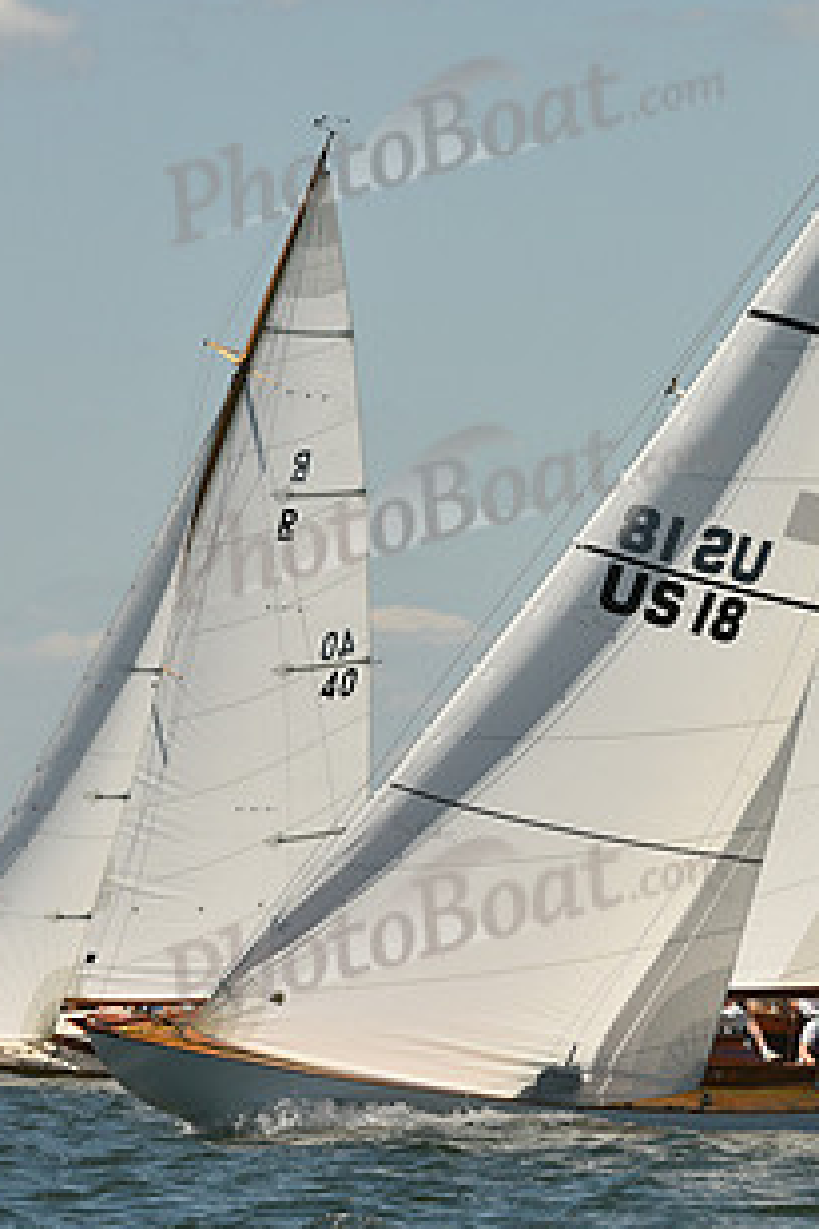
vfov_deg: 5.5
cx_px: 934
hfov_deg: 3.7
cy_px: 658
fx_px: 12830
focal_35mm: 376
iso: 250
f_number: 8
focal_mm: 200
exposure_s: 1/1000
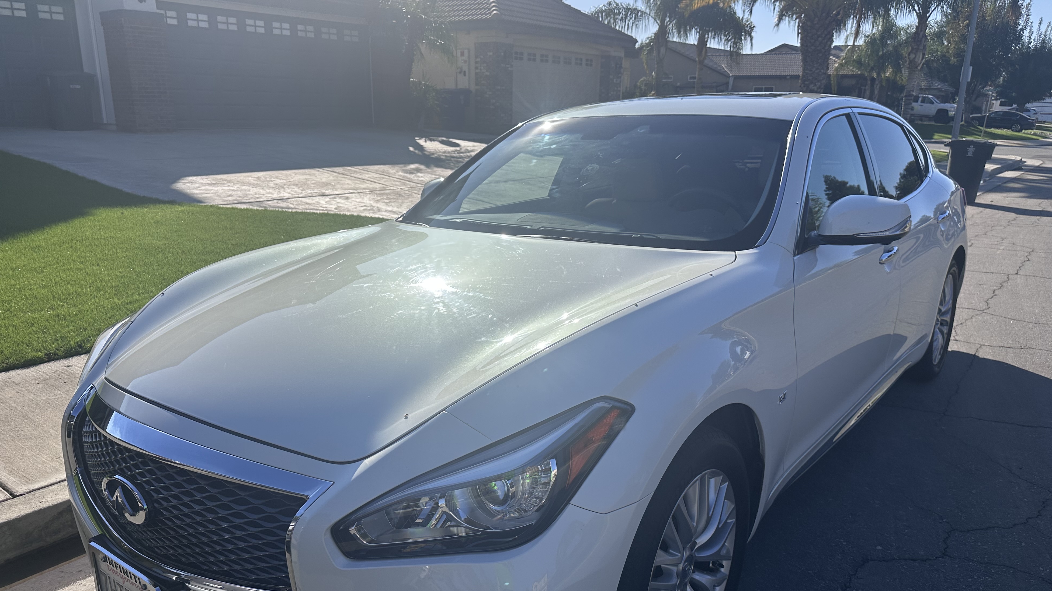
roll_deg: -0.9
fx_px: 753
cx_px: 523
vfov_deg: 42.7
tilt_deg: -18.2
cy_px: 346
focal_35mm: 27
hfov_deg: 69.9
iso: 80
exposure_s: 1/6623
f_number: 1.78
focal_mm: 6.86
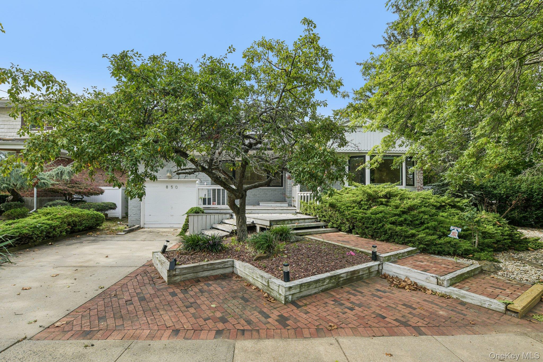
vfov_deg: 70.4
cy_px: 181
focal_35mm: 17
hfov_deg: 93.3
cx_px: 272
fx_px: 256
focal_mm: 17
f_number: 8
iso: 400
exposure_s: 1/500
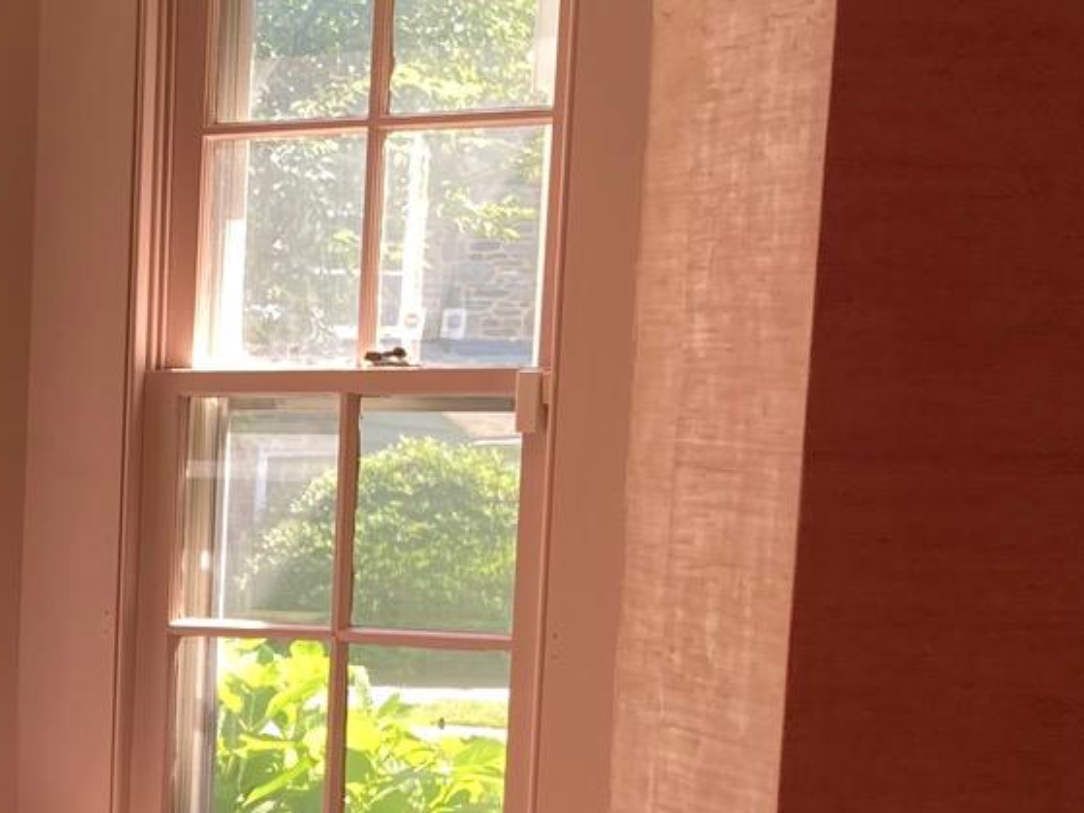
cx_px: -582
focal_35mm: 101
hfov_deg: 17.4
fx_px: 3162
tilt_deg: -10.0
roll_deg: +0.5
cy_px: 986
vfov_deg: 14.2
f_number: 1.8
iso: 40
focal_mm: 3.99
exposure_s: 1/120
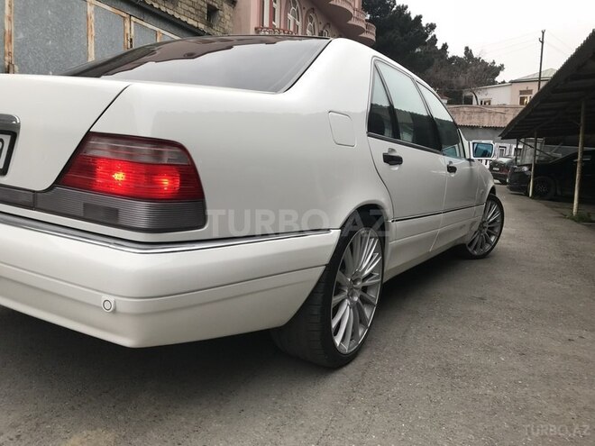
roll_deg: -1.7
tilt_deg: -6.3
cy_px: 223
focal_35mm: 28
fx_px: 481
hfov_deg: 63.4
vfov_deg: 49.7
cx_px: 298
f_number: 1.8
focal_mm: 3.99
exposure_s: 1/40
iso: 20
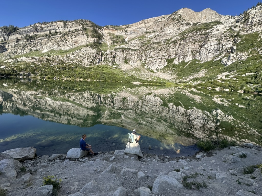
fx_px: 106
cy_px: 98
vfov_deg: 85.7
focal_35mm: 14
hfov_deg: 102.1
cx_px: 131
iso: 40
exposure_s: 1/1195
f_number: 2.2
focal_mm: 2.22
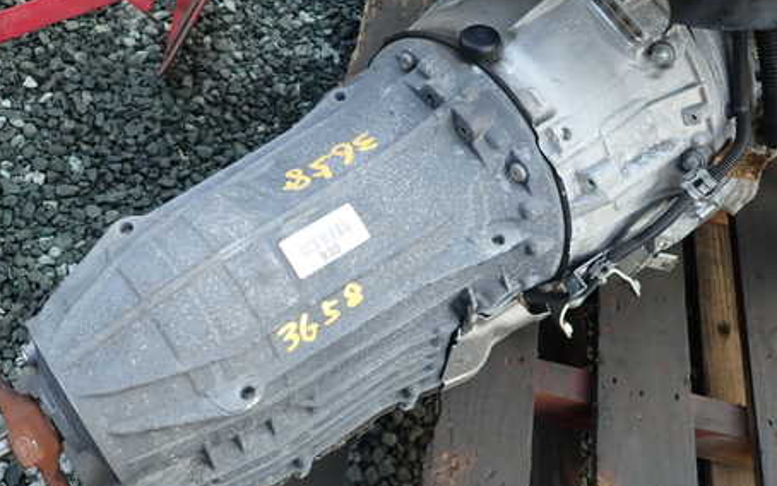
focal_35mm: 35
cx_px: 361
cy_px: 226
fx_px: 741
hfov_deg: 55.3
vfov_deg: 36.3
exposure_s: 1/60
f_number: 2
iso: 100
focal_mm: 4.5
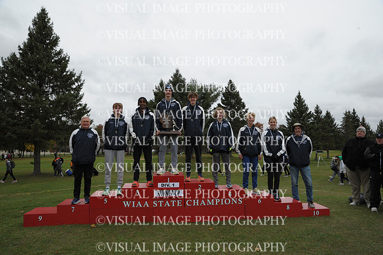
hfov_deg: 62.0
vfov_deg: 43.6
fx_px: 319
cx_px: 192
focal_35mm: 30
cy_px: 128
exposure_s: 1/1000
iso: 2500
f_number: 7.1
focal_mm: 30
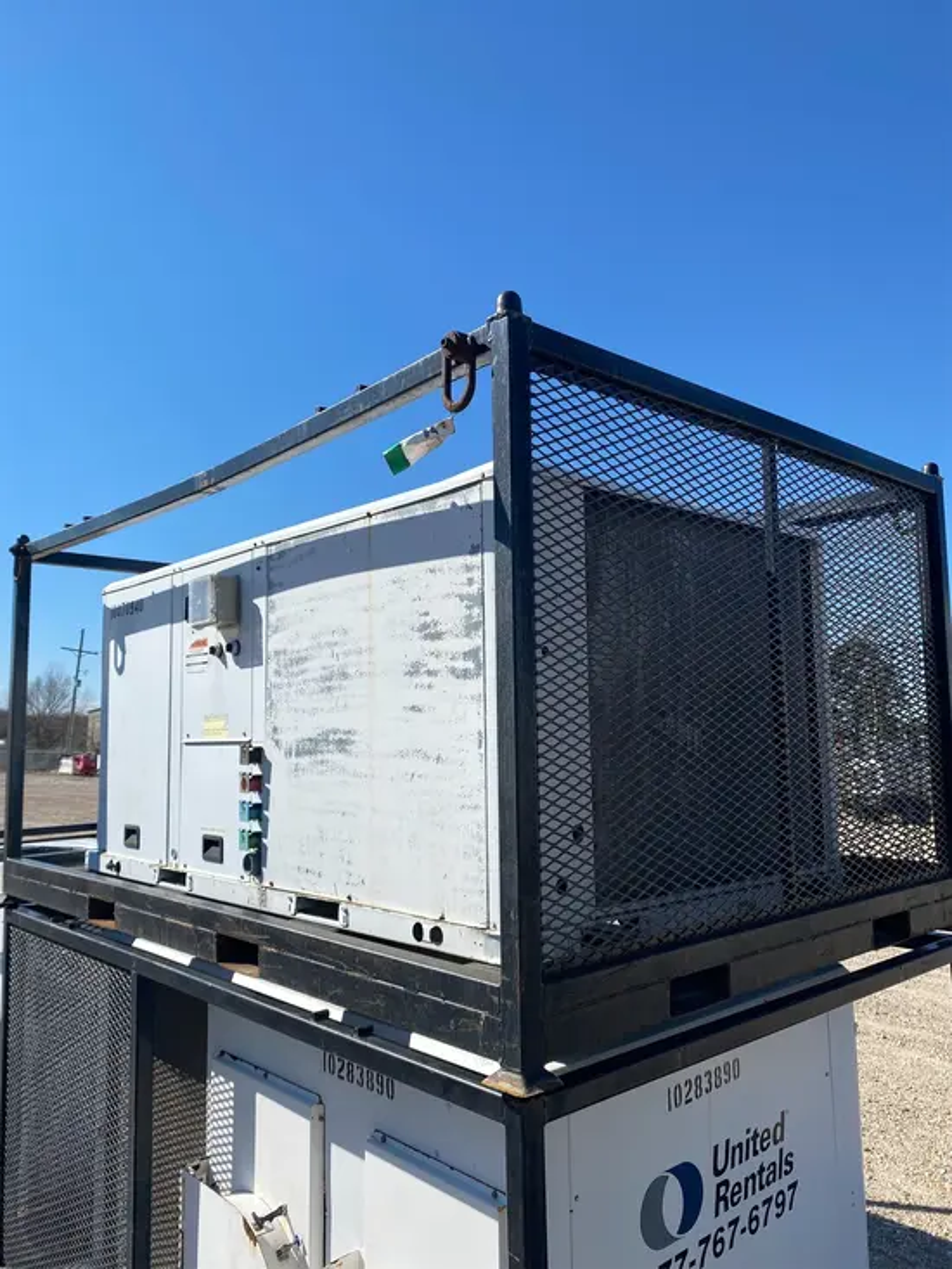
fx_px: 953
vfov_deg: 67.3
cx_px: 476
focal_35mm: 26
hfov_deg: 53.1
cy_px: 634
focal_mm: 4.25
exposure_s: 1/3846
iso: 32
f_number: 1.8
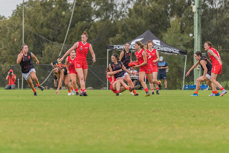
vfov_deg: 3.6
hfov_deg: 5.3
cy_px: 69
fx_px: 2458
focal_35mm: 386
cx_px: 99
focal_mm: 280
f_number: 5.6
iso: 900
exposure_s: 1/1250
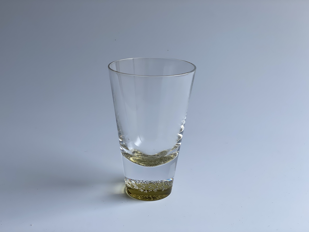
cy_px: 116
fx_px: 464
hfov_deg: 36.8
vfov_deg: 28.0
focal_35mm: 52
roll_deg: -1.3
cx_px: 154
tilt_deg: -19.2
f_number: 2
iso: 20
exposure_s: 1/156
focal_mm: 6
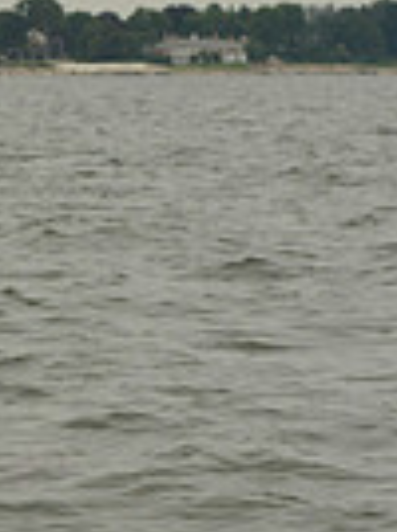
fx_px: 4479
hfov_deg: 4.9
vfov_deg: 6.8
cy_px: 367
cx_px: -695
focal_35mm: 292
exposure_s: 1/1250
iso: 400
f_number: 6.3
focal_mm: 70
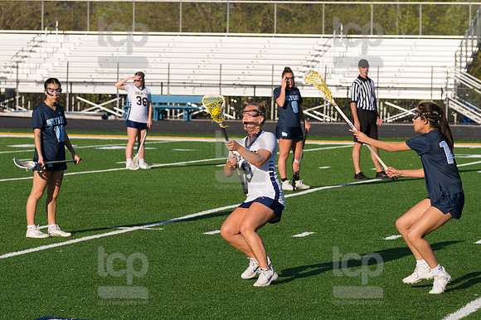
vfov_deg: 7.6
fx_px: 2404
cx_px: 240
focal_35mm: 180
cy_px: 160
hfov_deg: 11.4
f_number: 5.6
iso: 250
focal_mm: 120
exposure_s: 1/1600
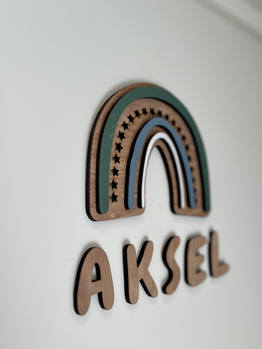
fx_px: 323
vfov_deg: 56.7
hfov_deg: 44.1
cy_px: 192
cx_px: 147
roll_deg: +2.4
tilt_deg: +6.5
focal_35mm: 32
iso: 50
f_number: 1.5
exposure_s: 1/293
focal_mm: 5.7
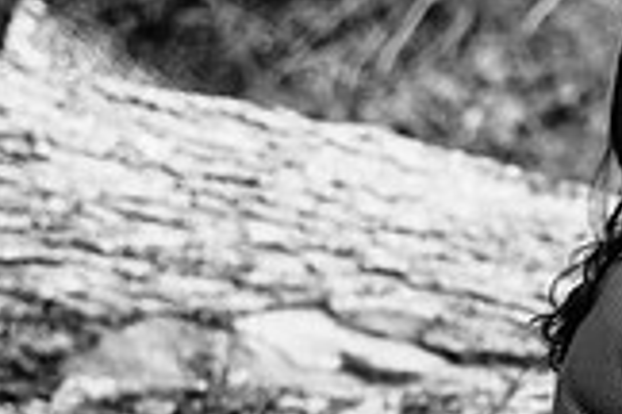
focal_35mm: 208
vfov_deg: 6.6
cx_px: 983
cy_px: 427
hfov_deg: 9.6
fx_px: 3593
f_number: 2.8
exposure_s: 1/200
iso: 320
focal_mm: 58
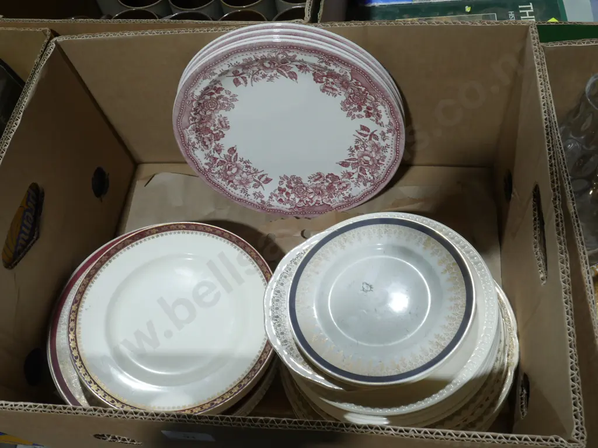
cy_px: 224
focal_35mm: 34
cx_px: 299
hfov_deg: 54.0
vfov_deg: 41.8
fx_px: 587
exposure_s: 1/60
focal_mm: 17
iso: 800
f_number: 11
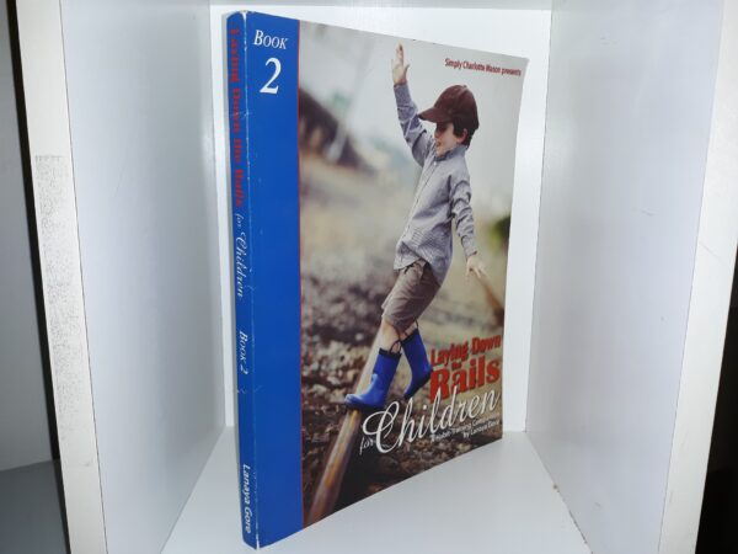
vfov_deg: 49.7
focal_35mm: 28
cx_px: 369
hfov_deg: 63.4
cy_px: 277
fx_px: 597
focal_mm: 3.7
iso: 64
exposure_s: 1/120
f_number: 1.7
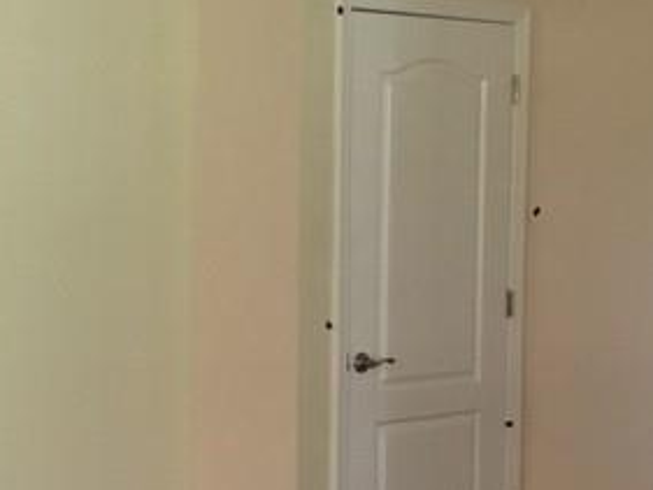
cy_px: 279
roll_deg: +0.7
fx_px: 1246
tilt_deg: -3.3
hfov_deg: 27.8
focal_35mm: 66
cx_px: 16
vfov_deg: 22.3
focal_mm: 4.15
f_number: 2.2
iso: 200
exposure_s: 1/30
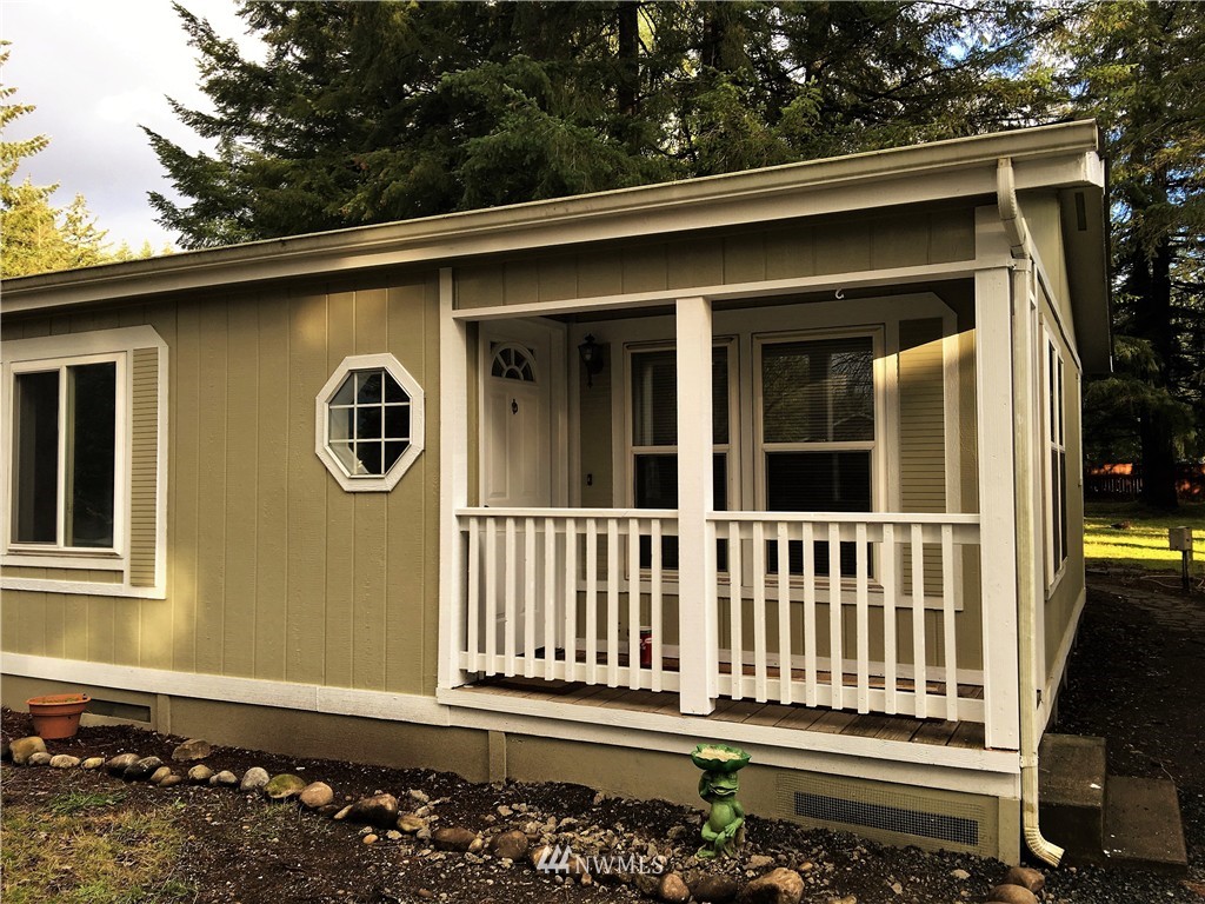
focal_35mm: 29
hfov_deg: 61.7
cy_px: 452
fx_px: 1010
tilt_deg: +2.6
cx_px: 602
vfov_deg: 48.2
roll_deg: +0.8
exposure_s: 1/194
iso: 25
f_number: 2.2
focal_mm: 4.15
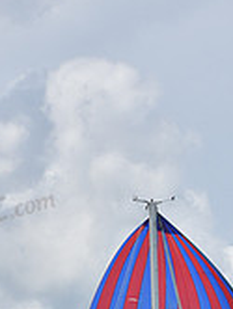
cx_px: 152
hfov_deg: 4.5
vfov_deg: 5.9
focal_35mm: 329
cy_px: 471
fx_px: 2945
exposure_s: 1/8000
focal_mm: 98
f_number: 3.5
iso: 320
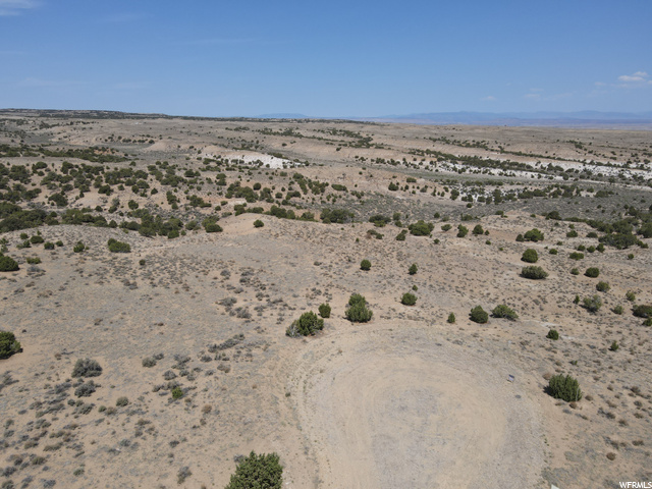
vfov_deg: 56.8
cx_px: 326
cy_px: 244
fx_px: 452
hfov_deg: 71.6
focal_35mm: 24
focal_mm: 4.5
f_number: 2.8
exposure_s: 1/1000
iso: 100
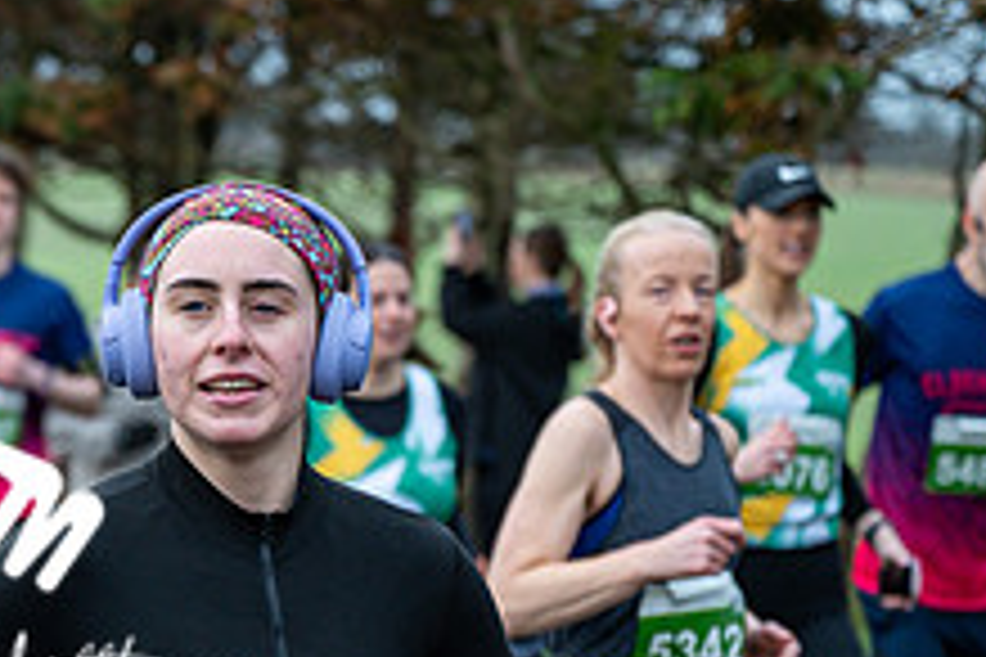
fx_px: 5067
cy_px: 619
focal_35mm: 185
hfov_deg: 11.0
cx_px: -59
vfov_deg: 7.4
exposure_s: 1/1250
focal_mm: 70
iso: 400
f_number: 2.8
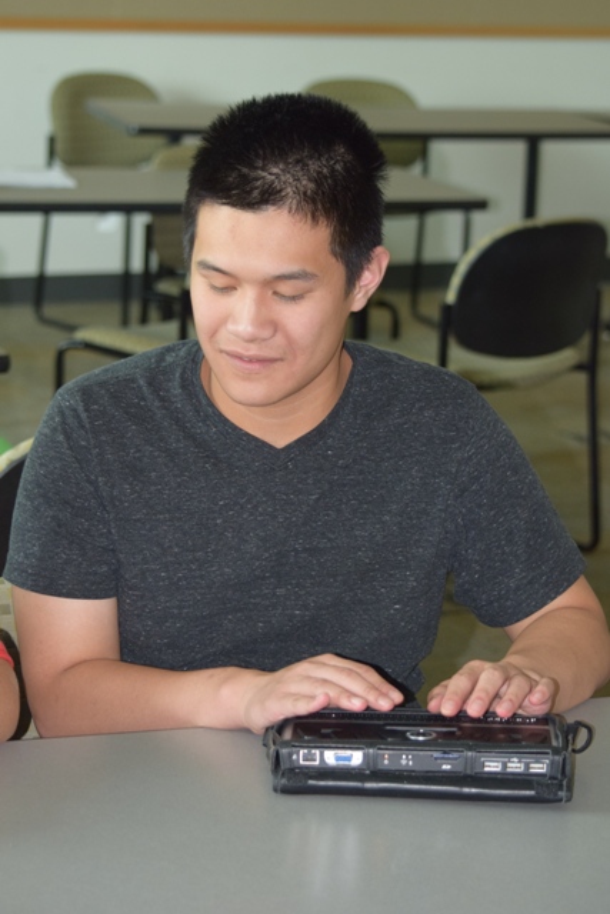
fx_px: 2362
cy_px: 457
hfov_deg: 14.7
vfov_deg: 21.9
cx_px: 305
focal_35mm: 93
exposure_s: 1/60
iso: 900
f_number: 4.5
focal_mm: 62
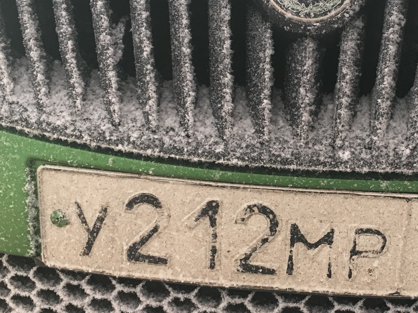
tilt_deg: -28.7
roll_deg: +2.7
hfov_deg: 31.2
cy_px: 179
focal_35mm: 61
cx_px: 302
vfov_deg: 24.0
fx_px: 737
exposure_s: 1/33
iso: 50
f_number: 2.2
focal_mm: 4.15
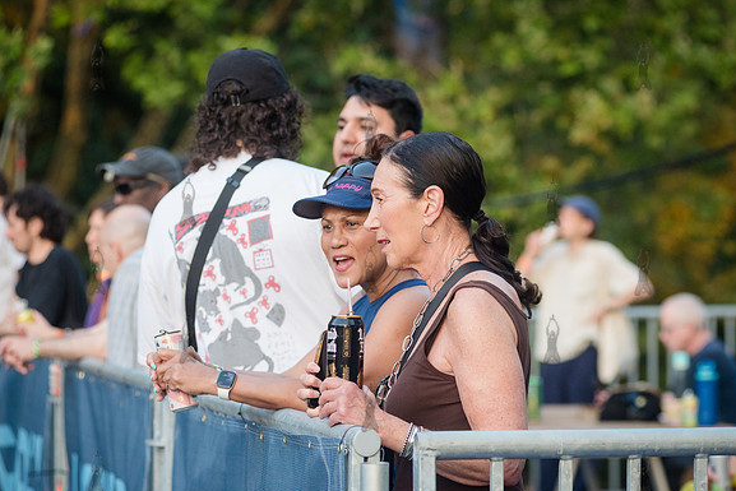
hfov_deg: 14.2
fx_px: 2945
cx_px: 422
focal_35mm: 144
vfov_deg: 9.5
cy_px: 280
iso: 2000
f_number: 4
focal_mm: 125
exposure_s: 1/500
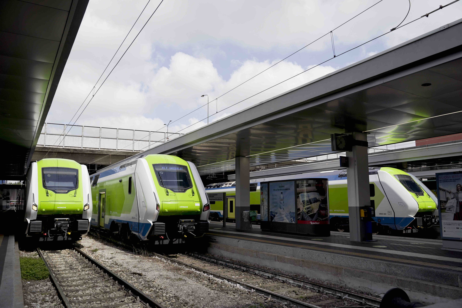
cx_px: 231
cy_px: 154
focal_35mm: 28
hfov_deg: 65.5
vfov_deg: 46.4
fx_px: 359
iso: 200
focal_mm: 28
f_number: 5.6
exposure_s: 1/1000
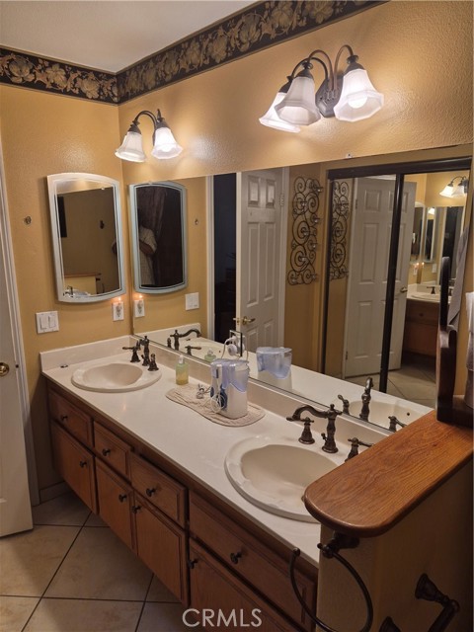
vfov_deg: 73.9
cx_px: 237
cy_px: 316
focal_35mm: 23
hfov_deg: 58.9
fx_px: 420
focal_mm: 5.4
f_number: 1.8
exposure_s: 1/120
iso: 100
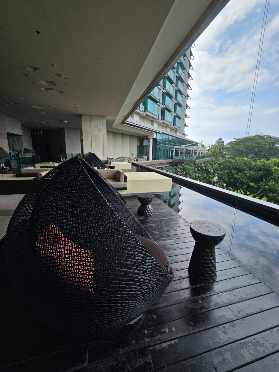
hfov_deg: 89.9
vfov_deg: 106.2
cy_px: 186
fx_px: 140
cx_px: 140
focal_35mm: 13
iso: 50
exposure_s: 1/994
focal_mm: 2.2
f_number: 2.2
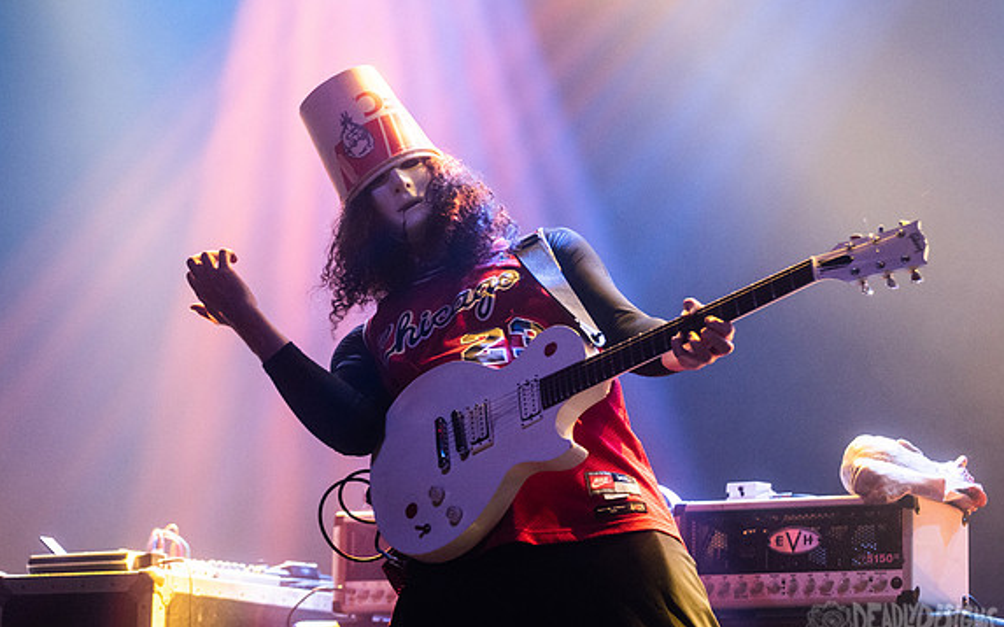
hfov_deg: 17.8
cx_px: 485
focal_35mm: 117
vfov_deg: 11.2
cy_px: 259
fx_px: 3201
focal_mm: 95
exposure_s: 1/100
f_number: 2.8
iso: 3200
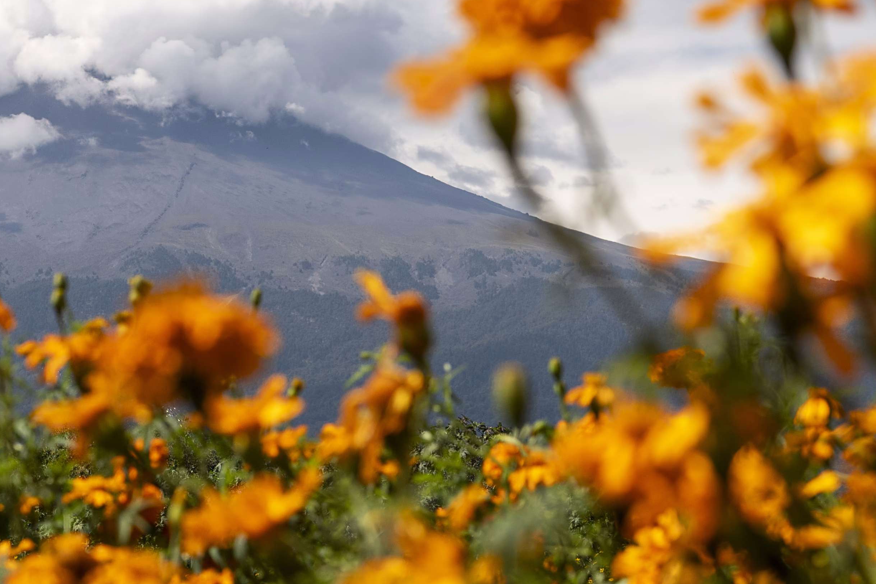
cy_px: 392
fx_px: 4185
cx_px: 325
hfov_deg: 11.9
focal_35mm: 172
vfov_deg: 8.0
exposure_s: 1/500
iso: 400
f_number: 7.1
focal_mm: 70
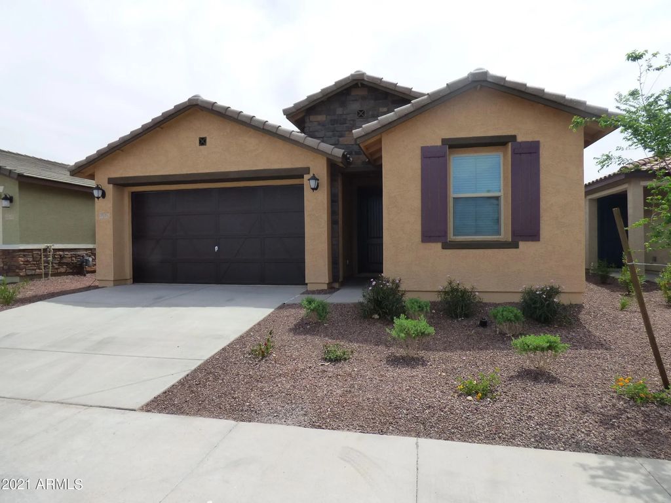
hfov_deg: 81.7
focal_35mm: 20
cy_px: 252
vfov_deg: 66.0
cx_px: 336
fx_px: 388
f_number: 2.8
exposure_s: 1/2000
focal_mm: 3.58
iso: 160
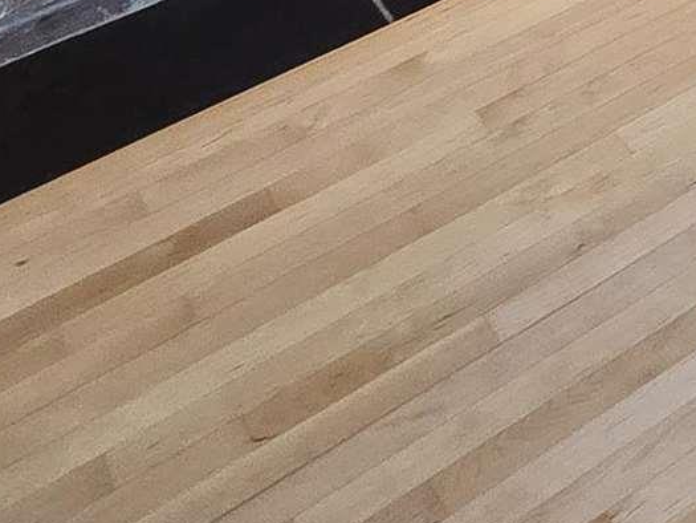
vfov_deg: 12.9
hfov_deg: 15.7
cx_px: 1600
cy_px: -850
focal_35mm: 76
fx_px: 1528
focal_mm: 2.2
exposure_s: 1/60
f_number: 2.2
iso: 320
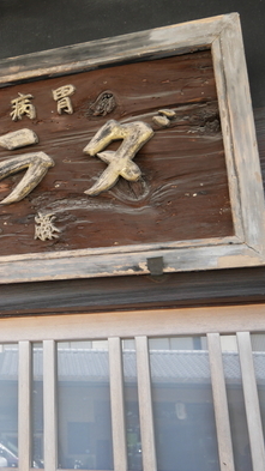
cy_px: 207
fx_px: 625
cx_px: -17
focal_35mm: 50
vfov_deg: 41.3
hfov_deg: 22.7
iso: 200
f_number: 3.7
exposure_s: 1/125
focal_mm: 15
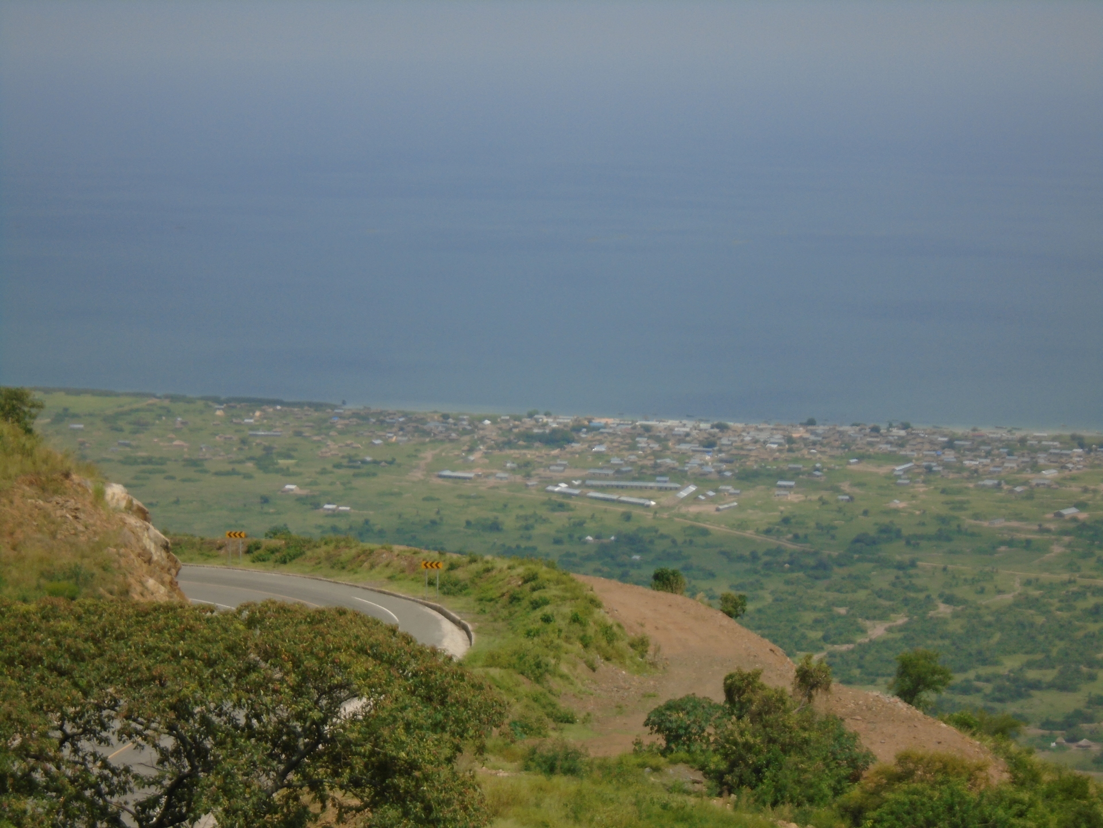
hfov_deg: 15.2
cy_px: 414
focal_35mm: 130
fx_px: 4142
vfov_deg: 11.4
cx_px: 552
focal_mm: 23
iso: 100
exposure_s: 1/400
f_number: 6.4
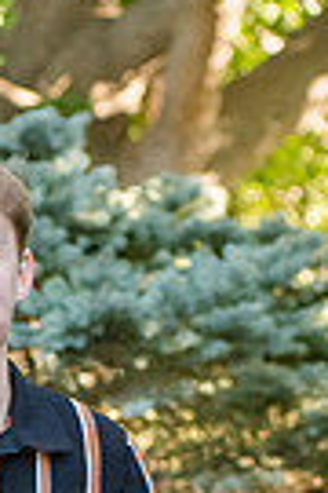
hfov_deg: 5.1
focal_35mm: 267
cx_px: -51
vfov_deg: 7.6
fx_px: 3649
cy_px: 679
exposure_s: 1/320
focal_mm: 80
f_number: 4.5
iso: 800
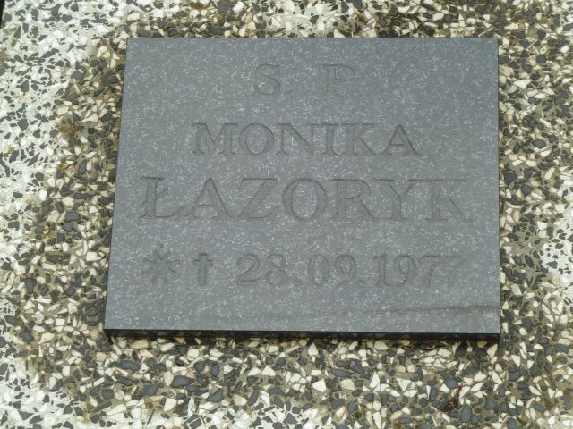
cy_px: 214
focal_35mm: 96
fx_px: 1589
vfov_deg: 15.4
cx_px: 286
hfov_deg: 20.4
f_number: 4.3
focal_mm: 15.8
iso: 80
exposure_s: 1/100
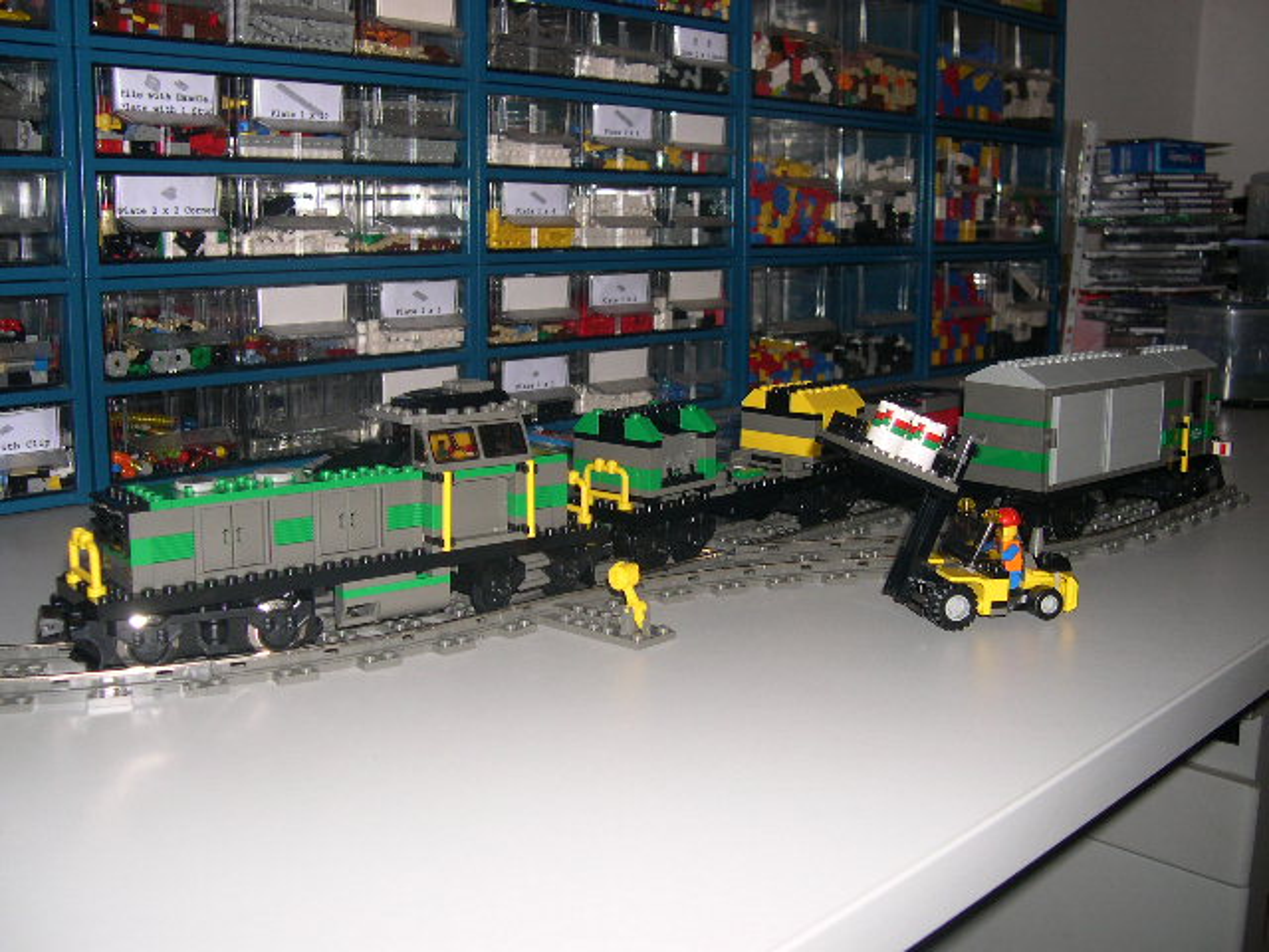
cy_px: 476
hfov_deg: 49.0
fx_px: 1393
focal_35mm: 38
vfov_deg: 37.7
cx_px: 634
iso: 100
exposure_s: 1/60
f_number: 2.8
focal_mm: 8
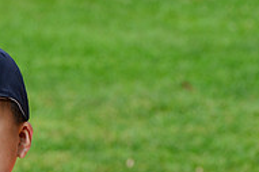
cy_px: 205
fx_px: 3170
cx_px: -22
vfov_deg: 3.1
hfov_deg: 4.7
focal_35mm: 441
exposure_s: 1/200
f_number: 11
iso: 200
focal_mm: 145
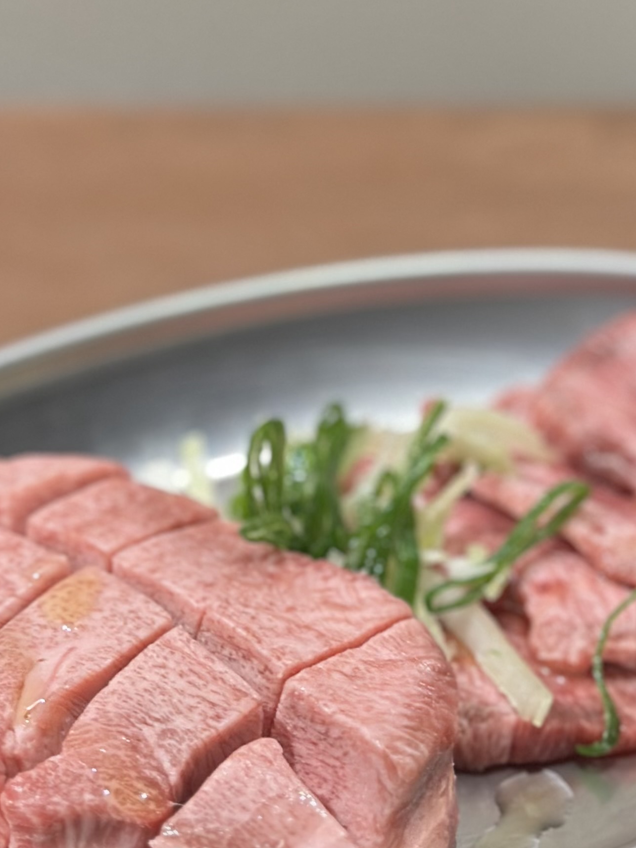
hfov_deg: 13.1
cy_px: 206
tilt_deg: -26.7
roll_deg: -0.4
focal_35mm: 113
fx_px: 2768
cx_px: 364
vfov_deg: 17.3
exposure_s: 1/40
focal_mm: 6.86
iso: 320
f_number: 1.78
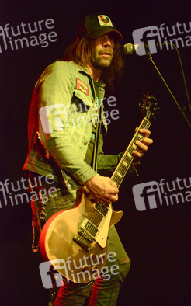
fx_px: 775
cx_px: 102
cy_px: 154
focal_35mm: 93
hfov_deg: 14.0
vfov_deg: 22.3
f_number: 2.8
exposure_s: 1/200
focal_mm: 90
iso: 10159
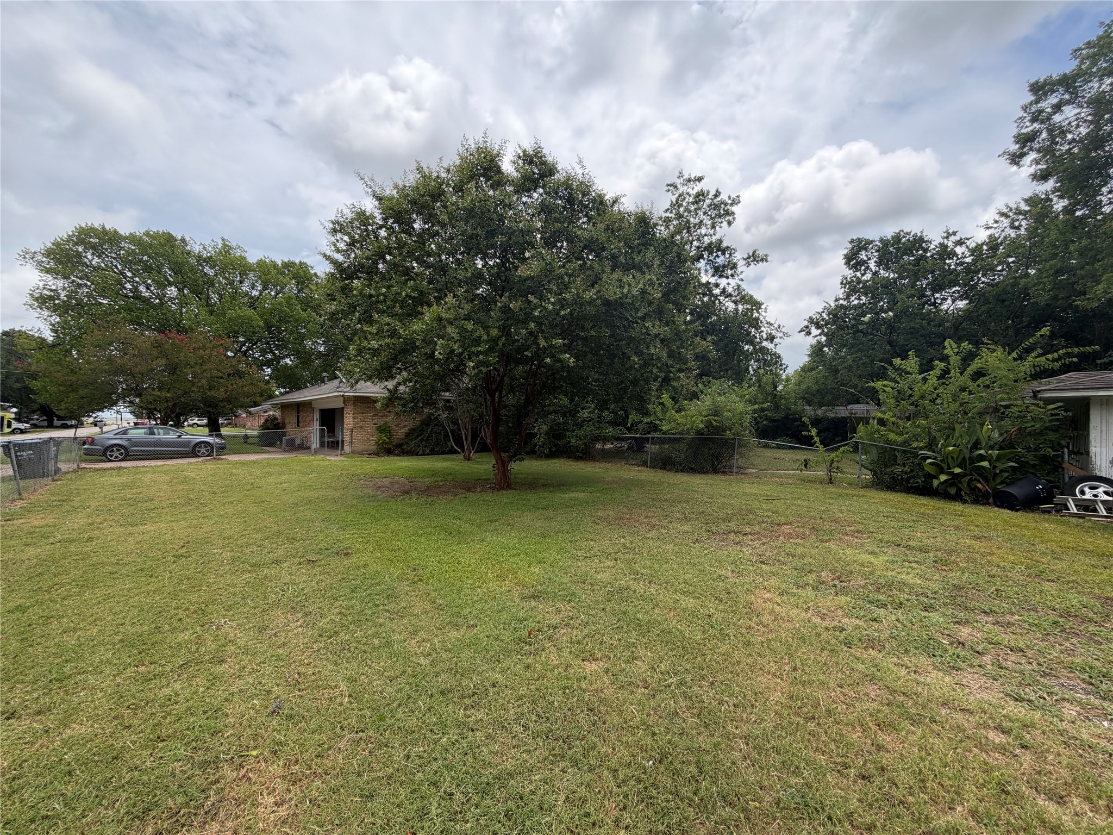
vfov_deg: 85.7
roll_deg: +0.5
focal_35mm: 14
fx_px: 450
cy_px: 418
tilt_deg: +2.5
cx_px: 556
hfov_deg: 102.1
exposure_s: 1/841
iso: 25
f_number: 2.2
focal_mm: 2.22
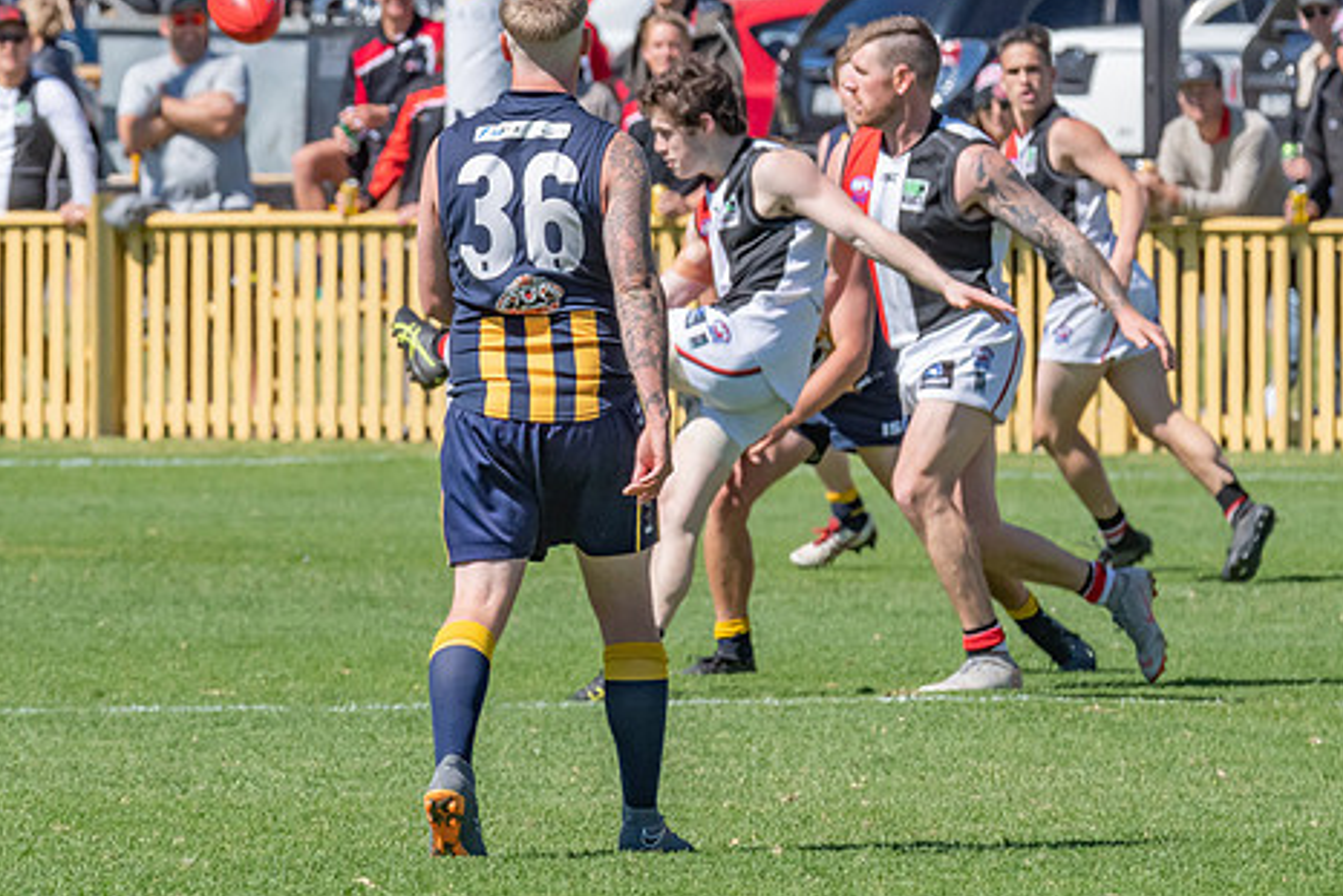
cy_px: 407
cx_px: 422
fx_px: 26941
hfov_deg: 2.9
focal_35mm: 722
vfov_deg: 1.9
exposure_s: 1/1600
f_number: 13
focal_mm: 320
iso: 800
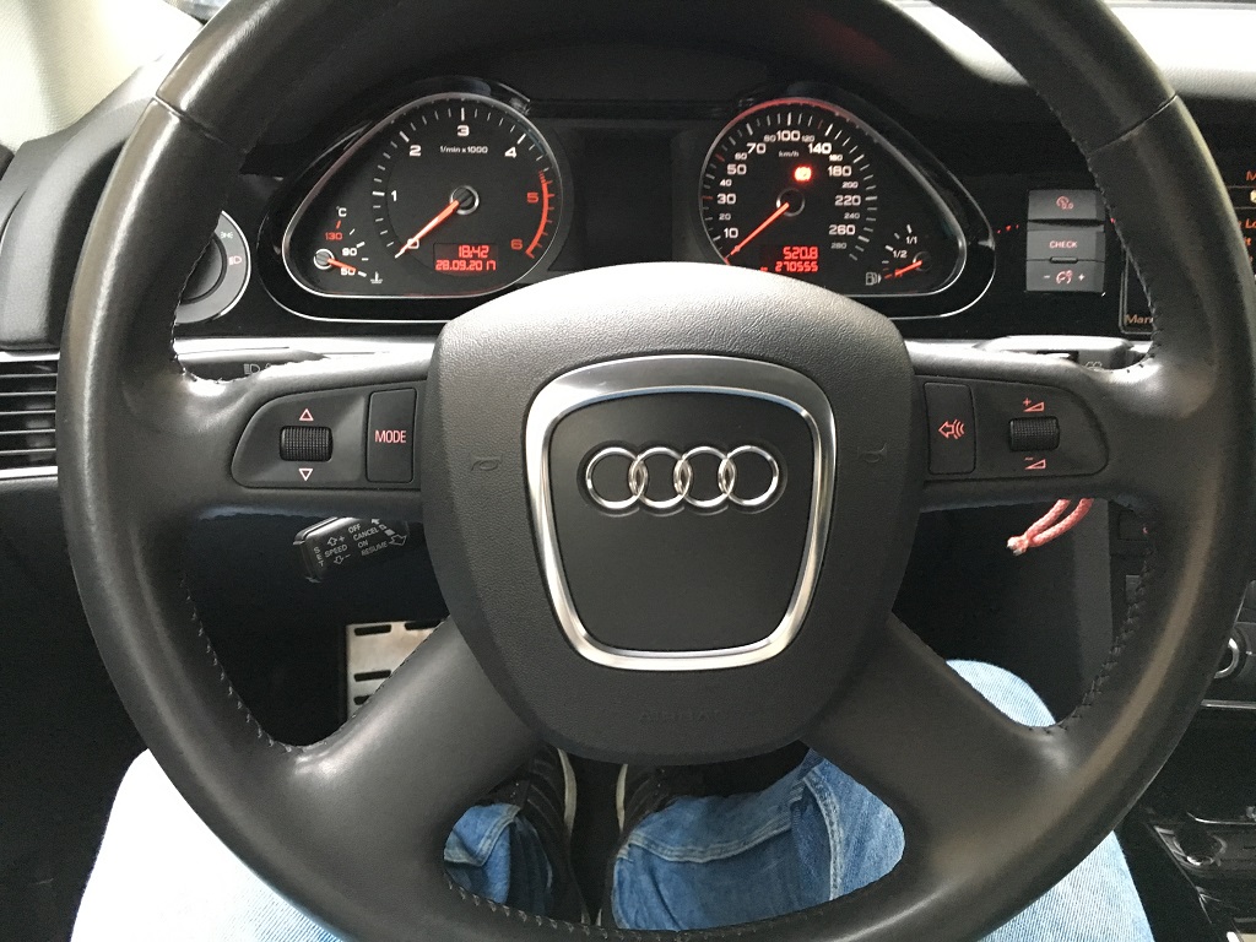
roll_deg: +2.7
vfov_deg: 48.2
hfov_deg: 61.7
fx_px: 1052
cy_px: 471
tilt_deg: -23.8
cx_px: 628
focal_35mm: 29
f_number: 2.2
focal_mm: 4.15
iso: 250
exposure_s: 1/17
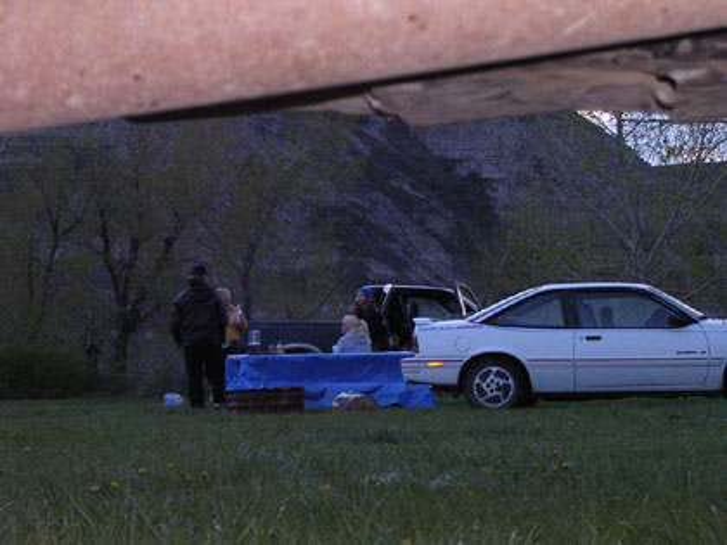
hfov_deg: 17.1
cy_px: 272
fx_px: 2415
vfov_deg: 12.9
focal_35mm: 115
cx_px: 364
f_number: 4.9
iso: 400
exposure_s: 1/60.1
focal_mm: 17.4
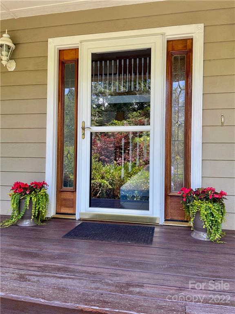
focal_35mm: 26
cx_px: 118
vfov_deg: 67.3
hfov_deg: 53.1
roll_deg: -0.4
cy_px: 157
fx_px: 235
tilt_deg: +1.5
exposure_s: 1/121
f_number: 1.6
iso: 50
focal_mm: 4.2
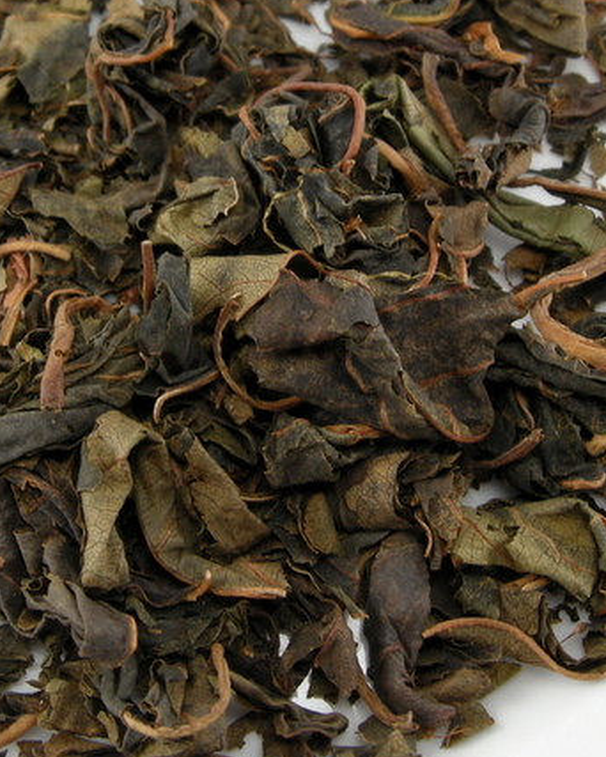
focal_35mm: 64
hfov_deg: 23.7
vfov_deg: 29.5
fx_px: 1434
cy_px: 295
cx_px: 195
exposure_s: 1/30
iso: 64
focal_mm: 7.5
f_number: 3.8
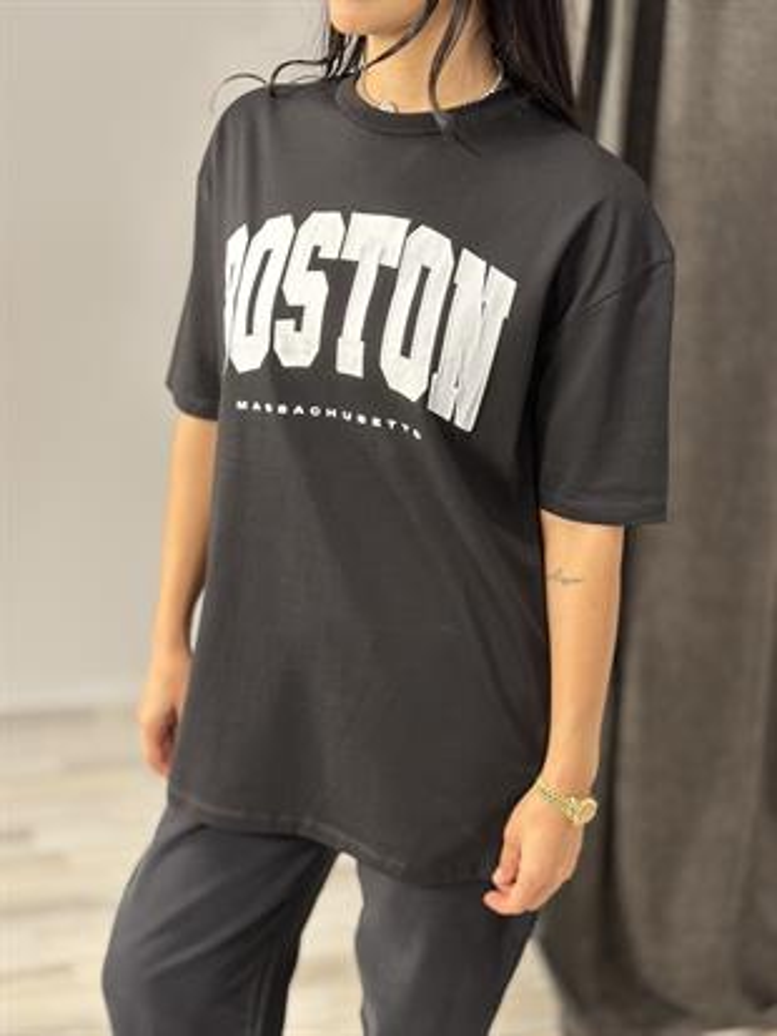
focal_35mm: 48
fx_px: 1436
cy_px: 518
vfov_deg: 39.6
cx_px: 388
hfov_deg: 30.3
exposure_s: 1/50
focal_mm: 6.86
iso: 250
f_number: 1.78
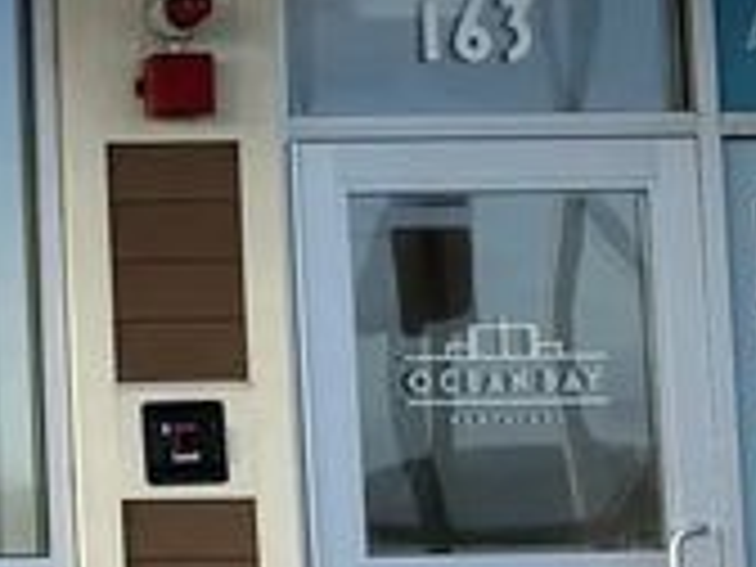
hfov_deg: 12.0
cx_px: -778
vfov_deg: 10.2
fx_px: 3189
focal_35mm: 146
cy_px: 207
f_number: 1.78
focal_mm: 6.76
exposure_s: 1/1721
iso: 80
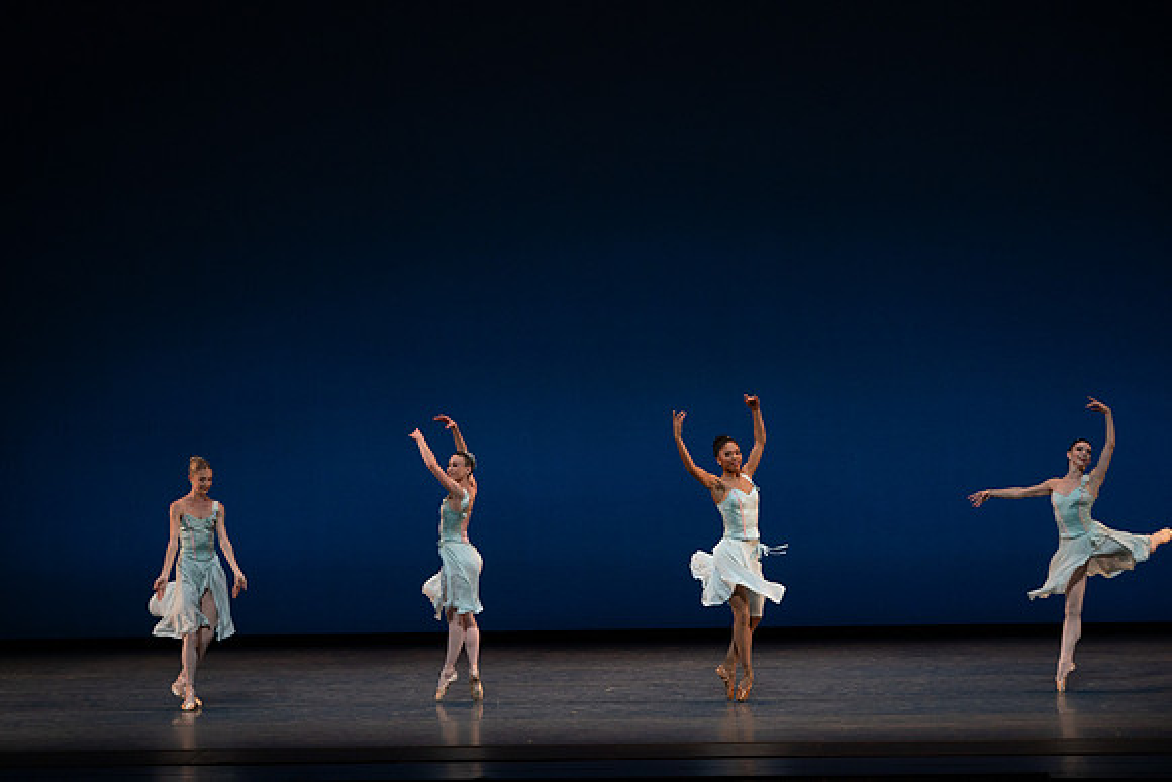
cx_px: 586
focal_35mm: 109
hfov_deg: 18.8
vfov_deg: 12.6
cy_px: 391
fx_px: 3549
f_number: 8
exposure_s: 1/500
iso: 3200
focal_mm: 109
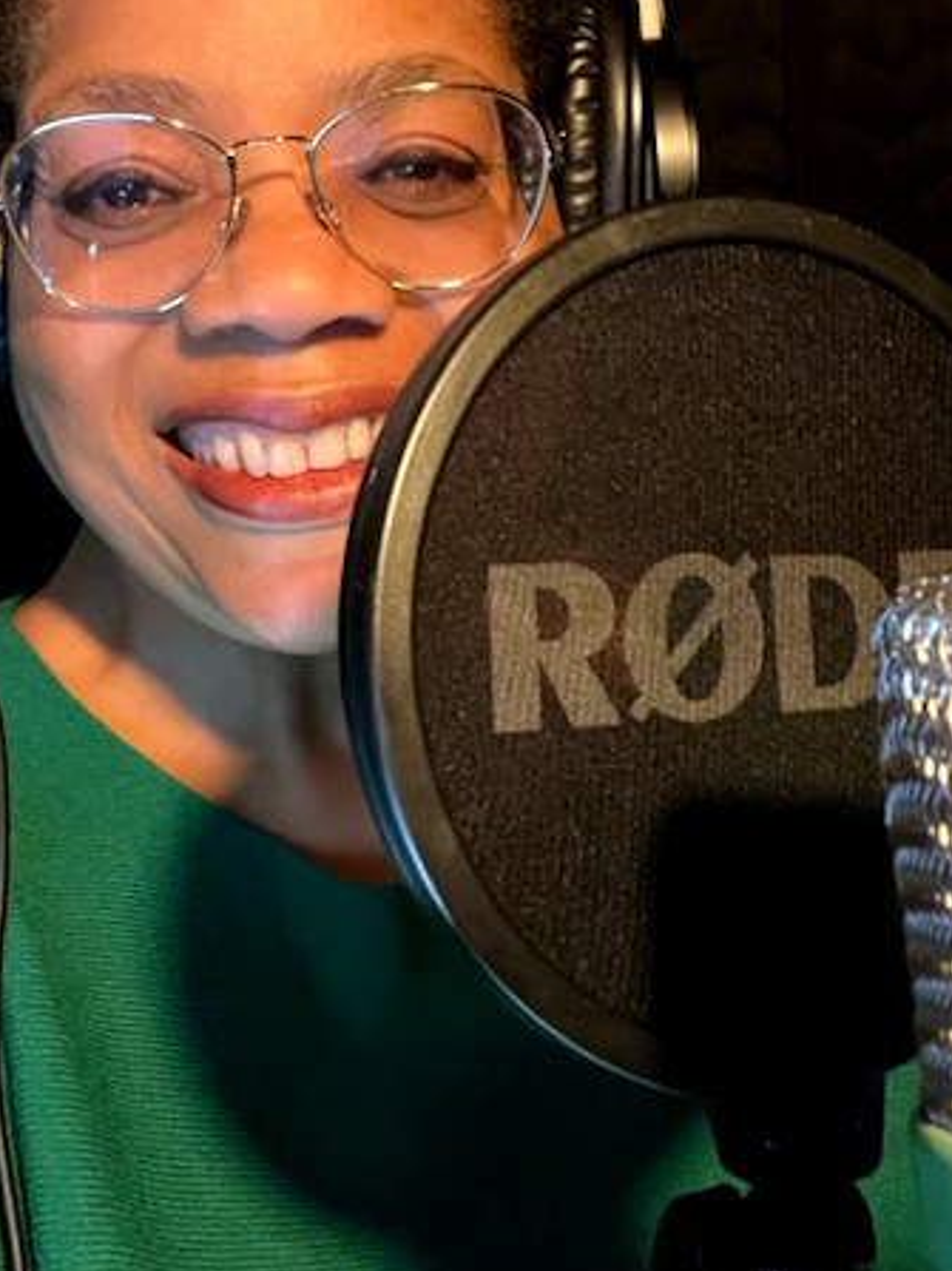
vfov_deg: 43.3
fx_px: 1578
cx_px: 338
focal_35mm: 43
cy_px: 427
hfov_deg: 33.4
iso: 640
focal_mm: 2.71
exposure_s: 1/24
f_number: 2.2
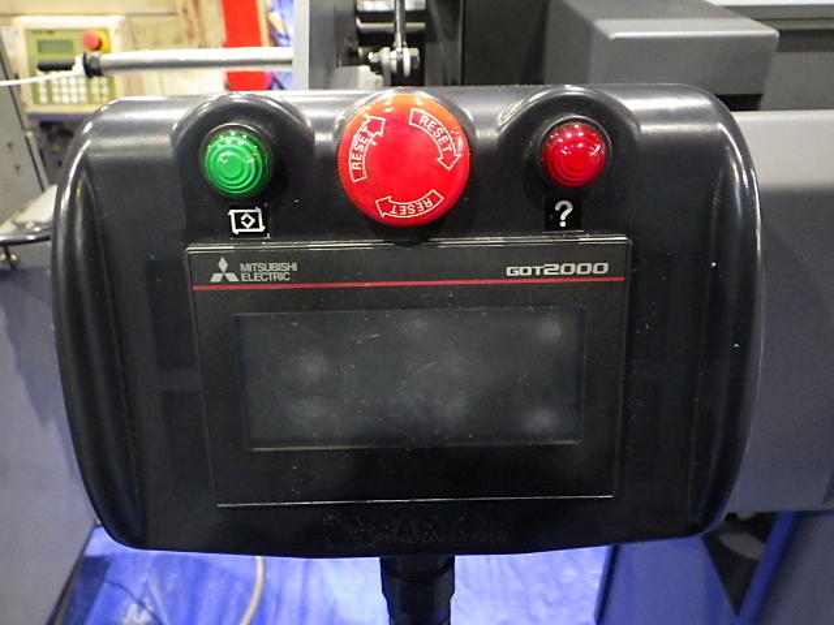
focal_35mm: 28
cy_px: 312
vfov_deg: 49.7
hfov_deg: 63.4
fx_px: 675
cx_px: 417
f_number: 3.5
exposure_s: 1/20
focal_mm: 5
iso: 1600
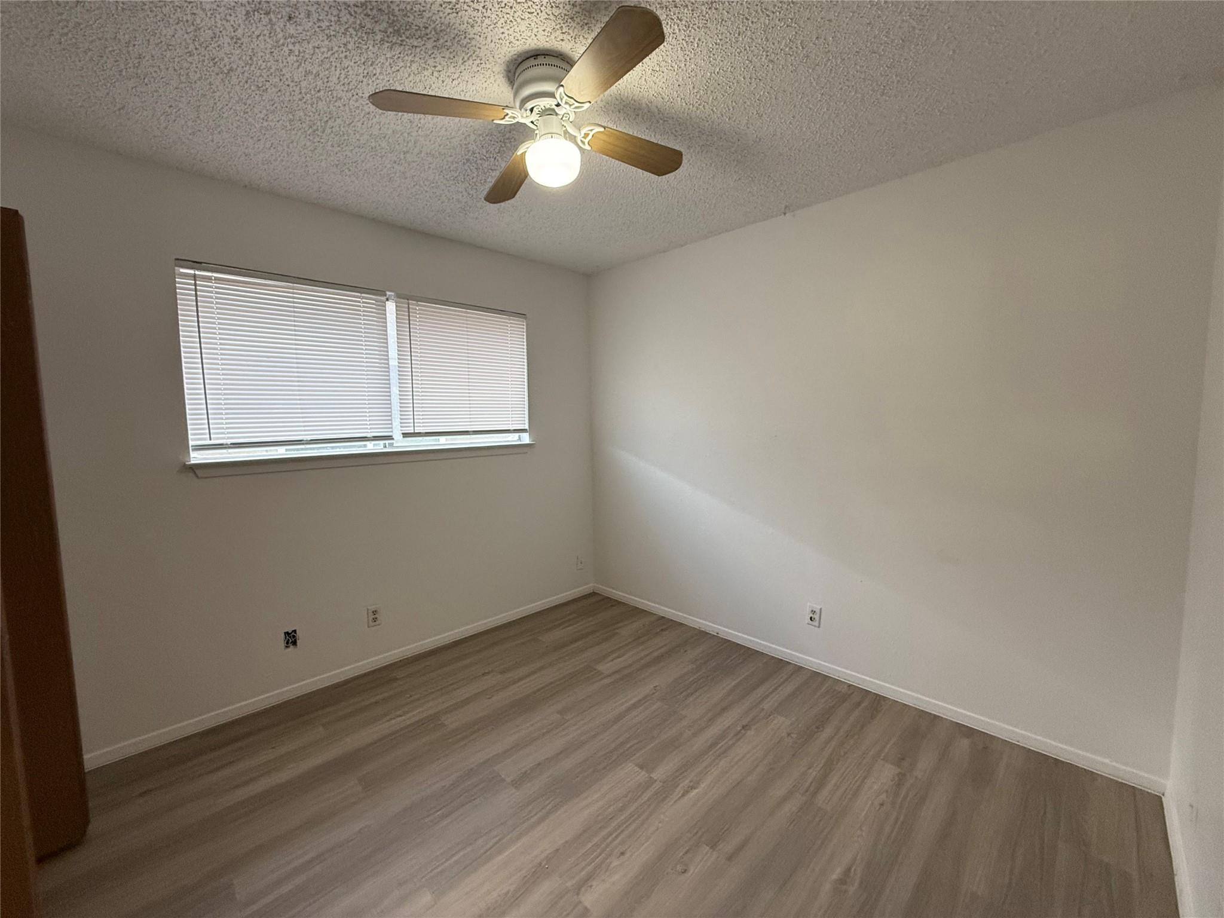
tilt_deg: -3.9
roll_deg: +1.2
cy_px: 459
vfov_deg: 85.7
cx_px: 612
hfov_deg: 102.1
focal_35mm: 14
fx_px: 495
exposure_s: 1/120
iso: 250
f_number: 2.2
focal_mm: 2.22
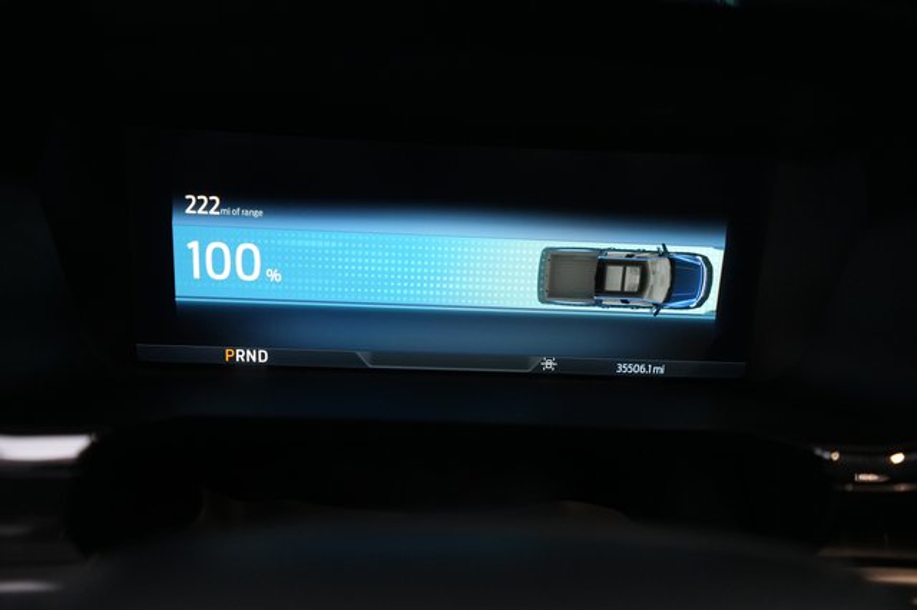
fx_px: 713
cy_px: 305
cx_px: 458
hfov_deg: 65.5
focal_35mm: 28
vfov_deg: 46.4
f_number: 2.8
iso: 3200
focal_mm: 28
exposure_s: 1/250
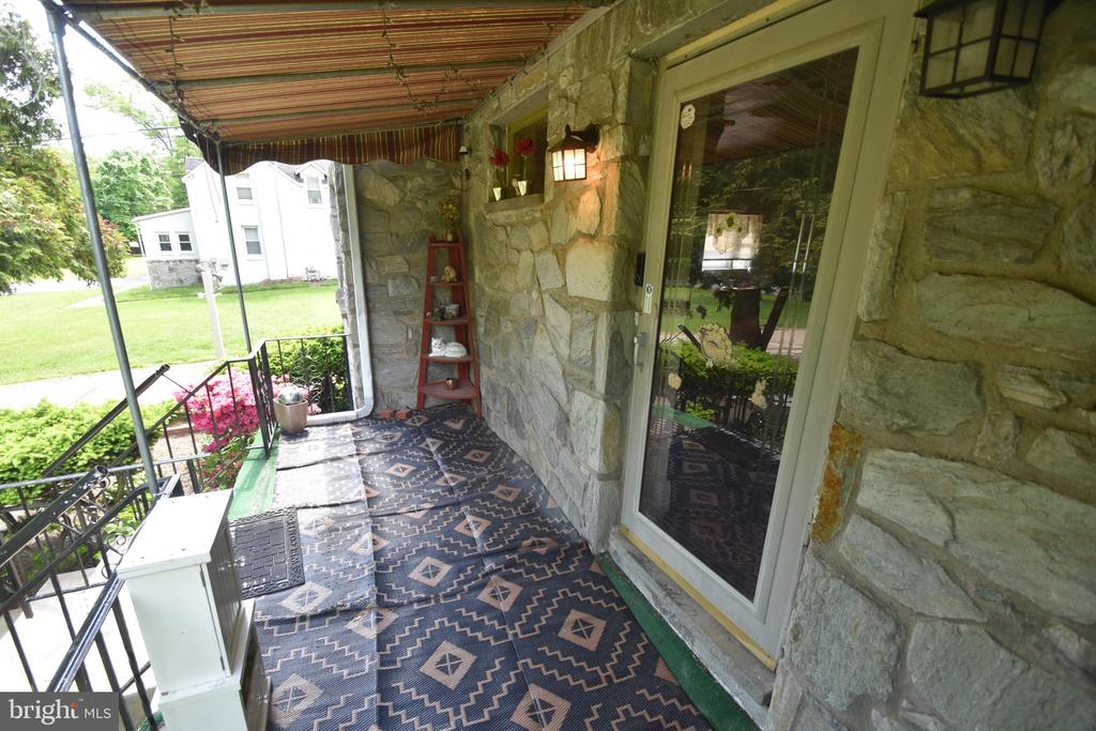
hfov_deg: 100.4
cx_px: 548
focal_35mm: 15
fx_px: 457
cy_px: 366
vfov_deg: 77.3
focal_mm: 10
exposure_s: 1/125
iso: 400
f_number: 5.6
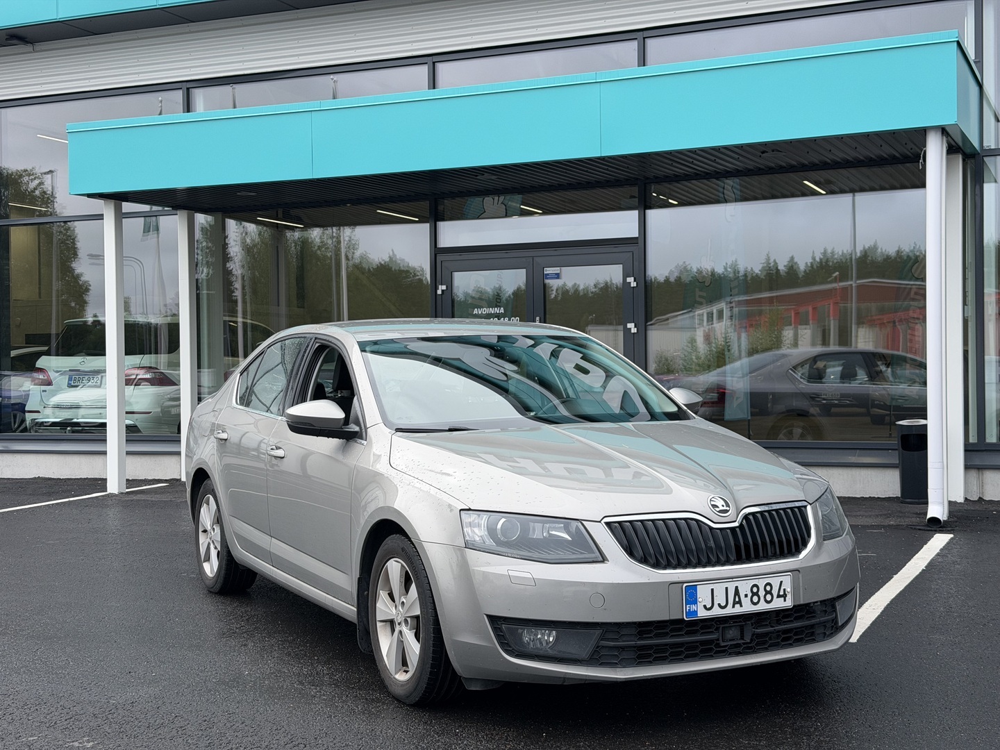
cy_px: 375
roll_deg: -0.6
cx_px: 500
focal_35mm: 48
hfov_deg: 39.7
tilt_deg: -0.2
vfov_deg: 30.3
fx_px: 1387
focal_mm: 6.76
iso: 64
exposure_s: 1/1070
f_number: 1.78
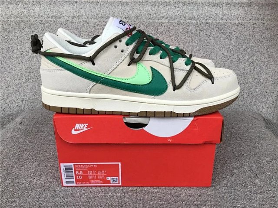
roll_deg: -0.2
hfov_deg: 58.4
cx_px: 139
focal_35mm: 31
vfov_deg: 45.4
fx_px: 249
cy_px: 104
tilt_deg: -20.3
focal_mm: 3.3
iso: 32
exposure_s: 1/100
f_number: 2.4
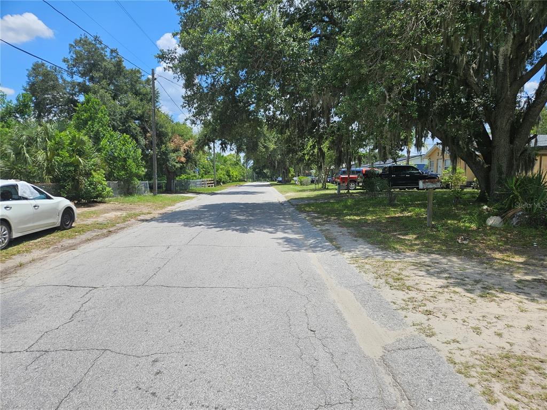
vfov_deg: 58.9
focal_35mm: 23
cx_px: 274
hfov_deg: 73.9
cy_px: 205
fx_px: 363
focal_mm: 5.4
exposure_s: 1/2038
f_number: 1.8
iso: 25
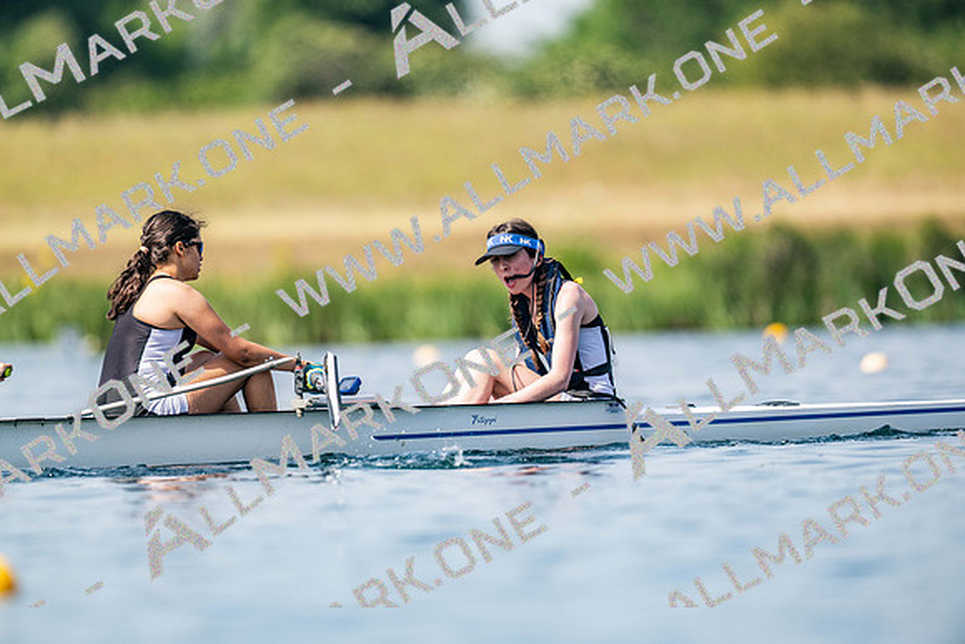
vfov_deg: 2.3
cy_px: 322
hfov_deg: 3.4
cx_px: 482
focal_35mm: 600
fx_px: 16086
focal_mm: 600
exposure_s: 1/2500
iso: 250
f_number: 5
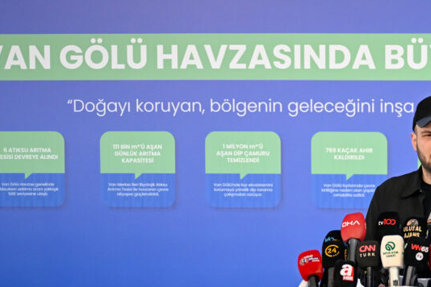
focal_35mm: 115
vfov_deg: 11.9
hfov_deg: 17.3
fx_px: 1377
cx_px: 450
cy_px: 220
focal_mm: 48
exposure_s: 1/4000
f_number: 2.8
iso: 1250
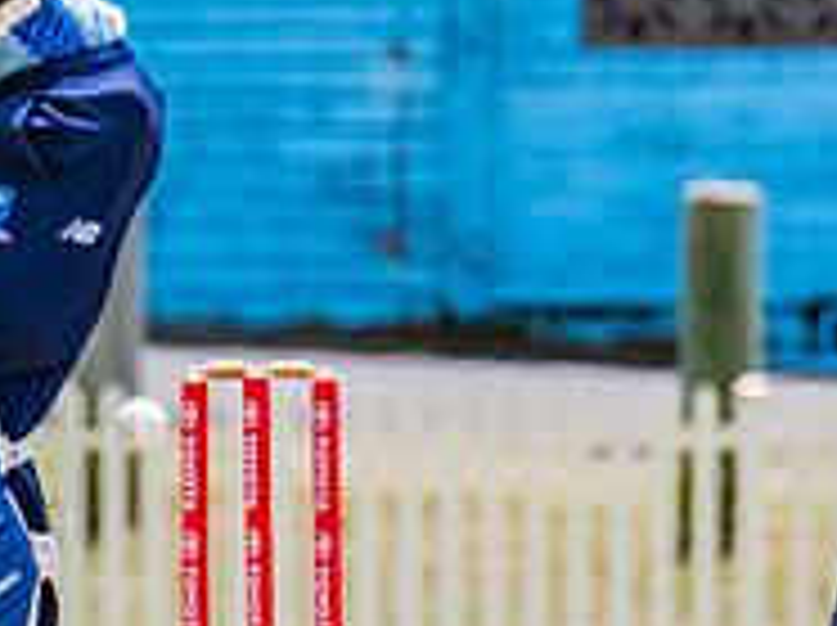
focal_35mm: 2441
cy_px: 145
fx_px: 58946
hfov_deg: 0.8
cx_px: -87
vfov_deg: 0.6
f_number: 9
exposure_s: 1/2000
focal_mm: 600
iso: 800
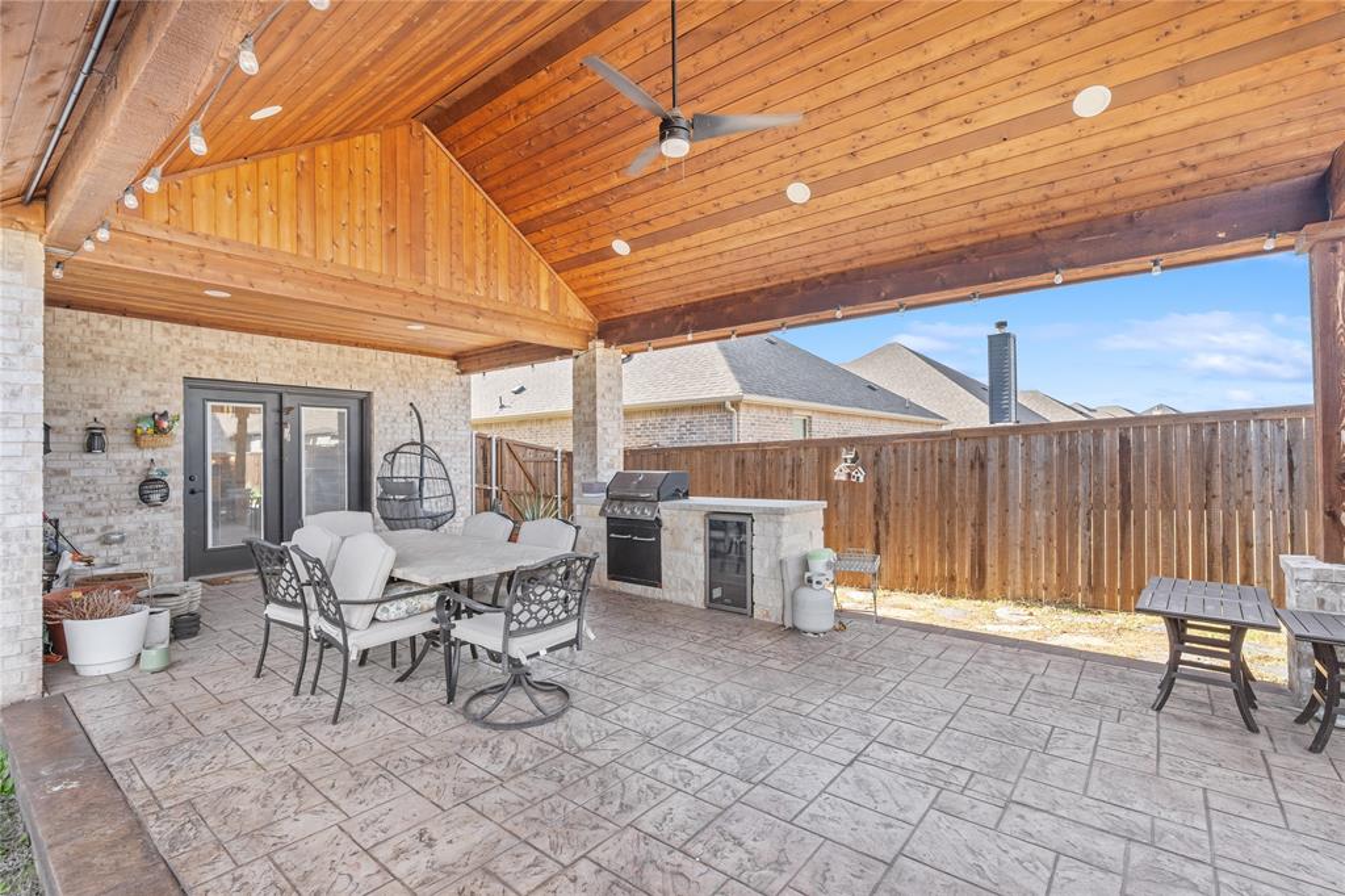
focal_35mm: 16
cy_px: 448
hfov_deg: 96.8
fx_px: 598
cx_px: 672
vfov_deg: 73.7
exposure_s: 1/25
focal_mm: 16
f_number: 9
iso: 320
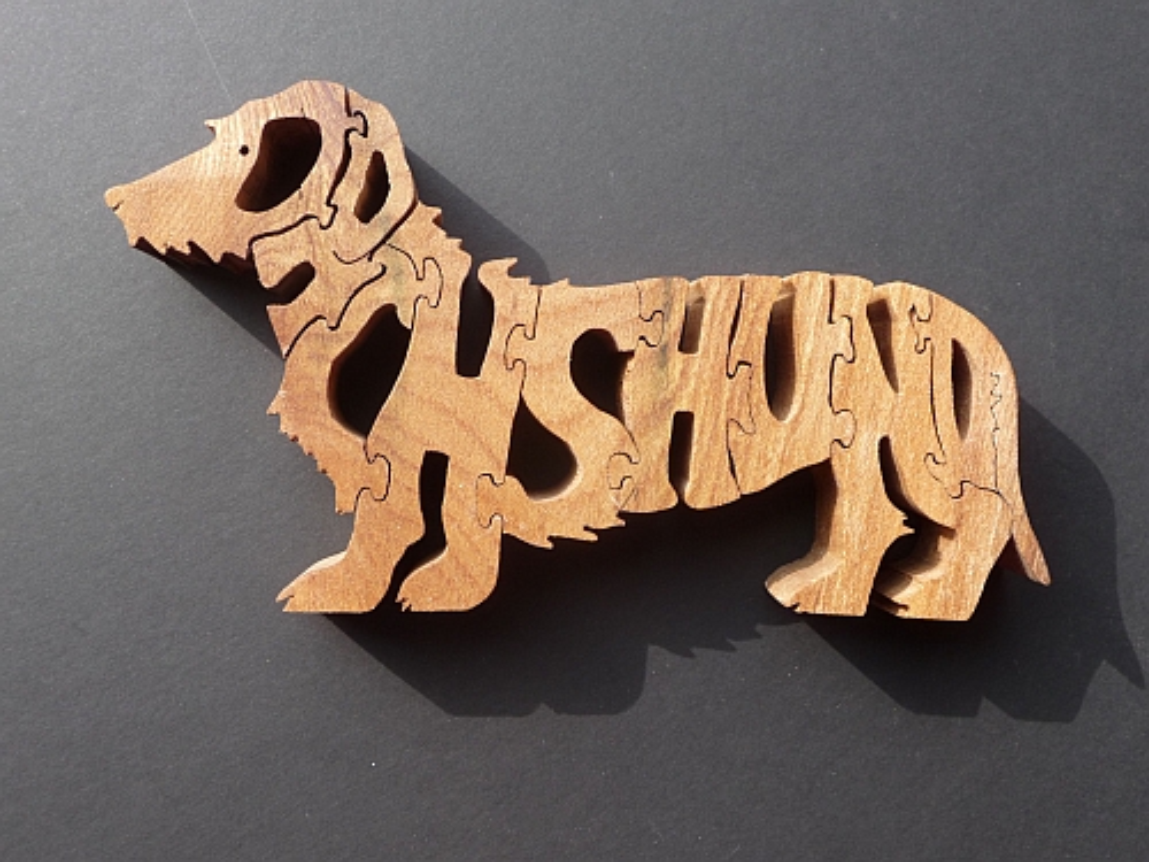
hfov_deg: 39.7
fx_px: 1593
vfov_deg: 30.3
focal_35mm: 48
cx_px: 574
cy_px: 431
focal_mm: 8
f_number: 4.2
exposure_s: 1/160
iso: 100
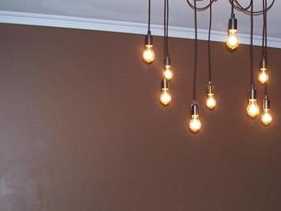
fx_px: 552
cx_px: 183
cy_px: 200
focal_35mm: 68
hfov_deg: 28.4
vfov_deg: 21.0
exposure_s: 1/60
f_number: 2.8
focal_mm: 6
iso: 140
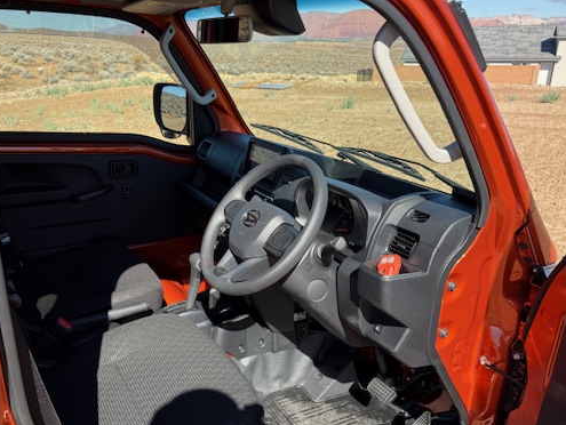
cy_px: 255
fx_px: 507
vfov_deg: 45.3
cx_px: 239
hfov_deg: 58.0
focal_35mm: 31
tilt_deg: -21.2
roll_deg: +1.2
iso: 80
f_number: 1.78
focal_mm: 6.76
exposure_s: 1/1250
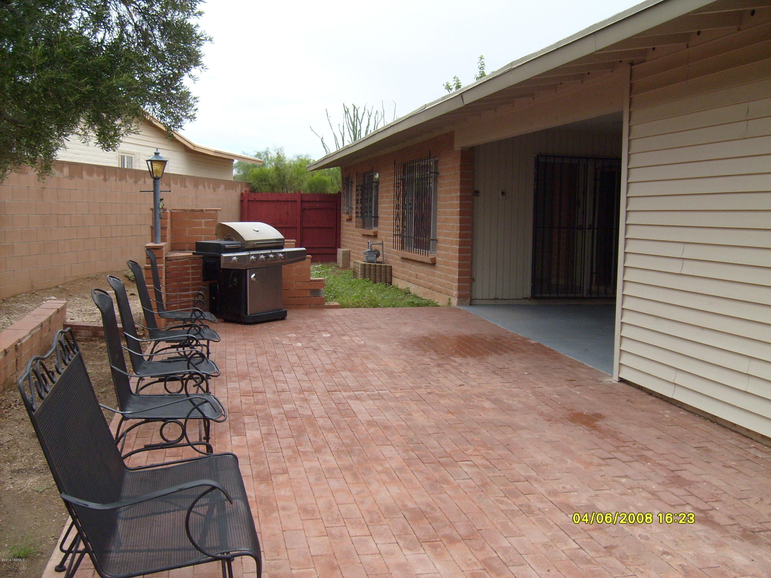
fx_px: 780
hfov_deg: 52.6
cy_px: 289
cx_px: 386
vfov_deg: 40.7
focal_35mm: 35
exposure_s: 1/180
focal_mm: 5.8
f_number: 7.1
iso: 80
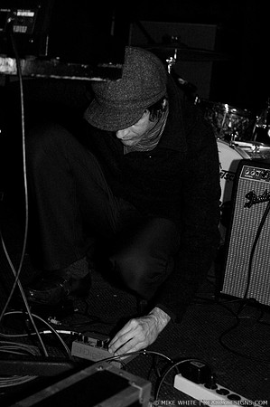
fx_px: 677
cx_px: 135
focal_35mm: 60
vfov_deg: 33.4
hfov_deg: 22.6
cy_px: 204
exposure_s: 1/40
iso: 800
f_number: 2.8
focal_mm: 40
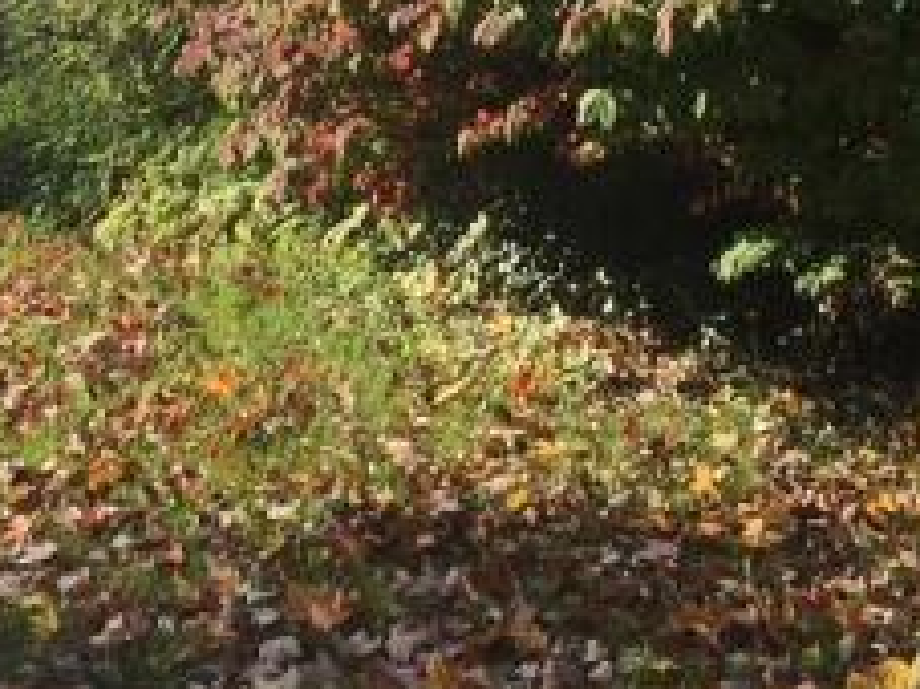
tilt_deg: +0.2
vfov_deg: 10.7
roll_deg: -0.3
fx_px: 3480
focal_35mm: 131
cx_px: 608
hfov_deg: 15.0
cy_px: -527
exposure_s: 1/1099
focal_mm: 4.15
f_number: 2.2
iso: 32
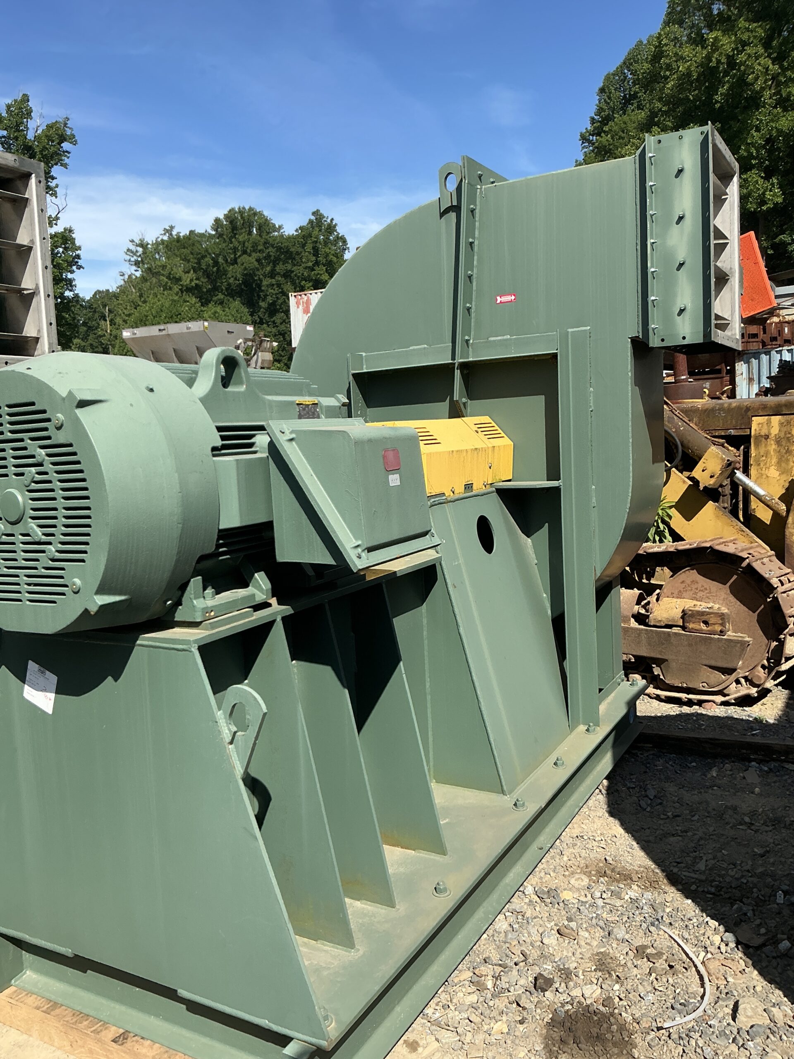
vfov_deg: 63.4
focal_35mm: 28
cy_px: 530
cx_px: 397
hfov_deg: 49.7
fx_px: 856
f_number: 1.8
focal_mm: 3
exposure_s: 1/1451
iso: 25
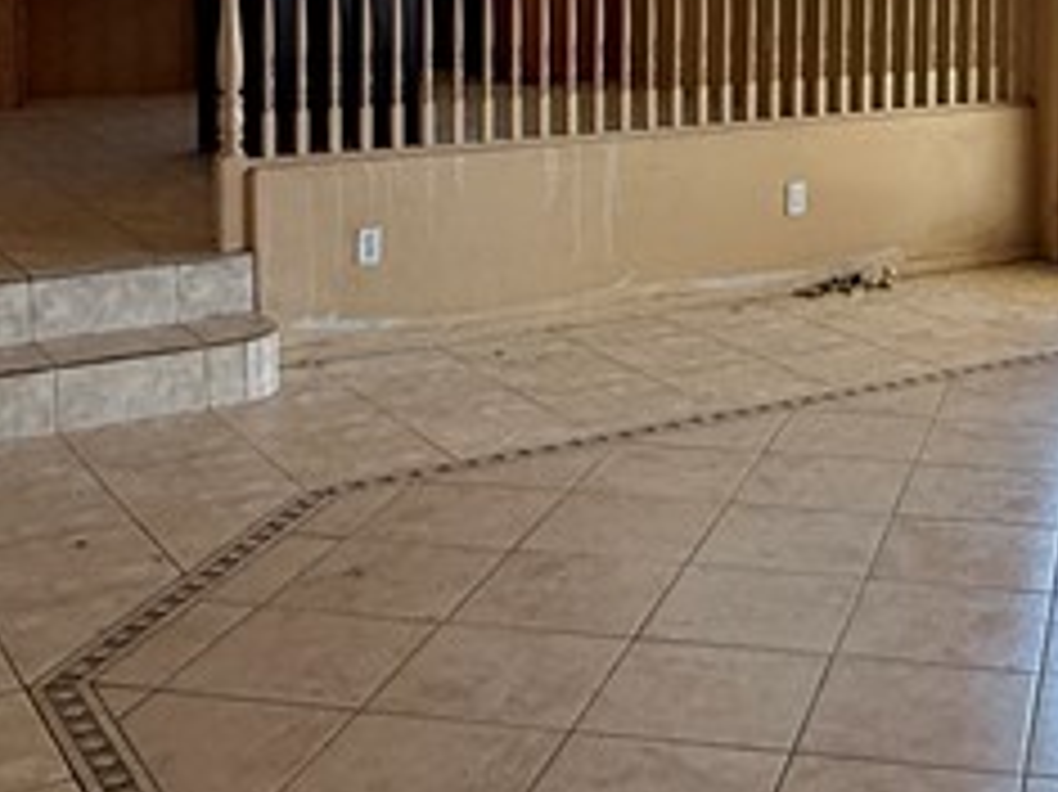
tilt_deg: -4.2
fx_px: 1863
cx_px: 824
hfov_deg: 31.0
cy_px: 0
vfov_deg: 23.0
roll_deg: -2.0
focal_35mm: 61
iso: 100
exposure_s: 1/99
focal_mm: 2.22
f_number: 2.2
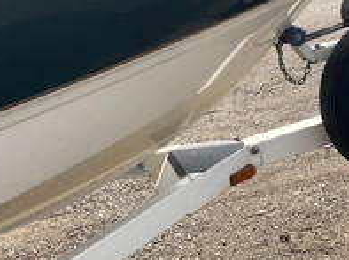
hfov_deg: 32.6
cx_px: 214
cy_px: 64
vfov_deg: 24.5
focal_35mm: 59
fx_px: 594
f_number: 1.8
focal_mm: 3
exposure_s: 1/1250
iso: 25
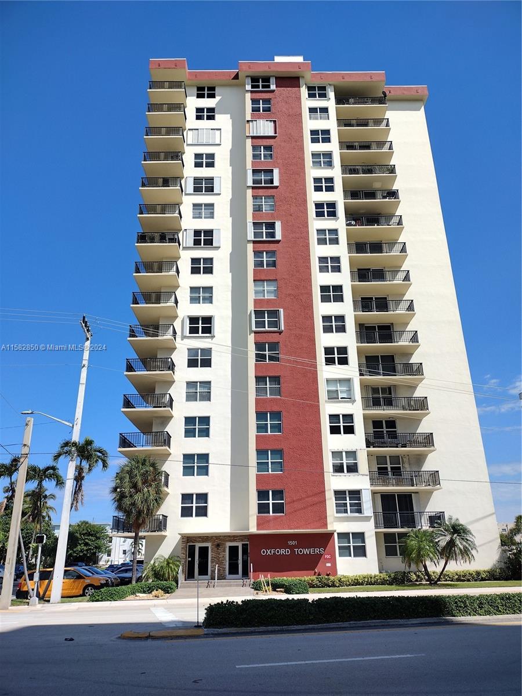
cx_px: 261
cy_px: 348
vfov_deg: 65.3
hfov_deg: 51.4
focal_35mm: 27
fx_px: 543
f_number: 1.7
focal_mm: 4.71
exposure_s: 1/1967
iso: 100
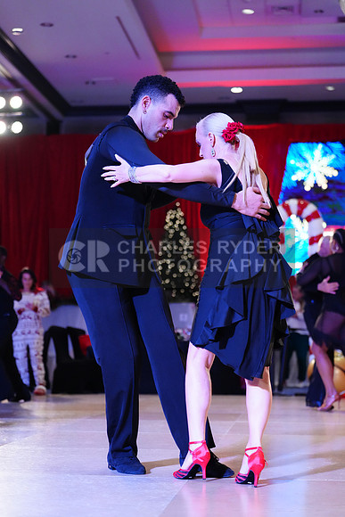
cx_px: 172
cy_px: 258
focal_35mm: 70
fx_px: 1006
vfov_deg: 28.8
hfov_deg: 19.5
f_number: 2.8
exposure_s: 1/640
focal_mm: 70
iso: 5000
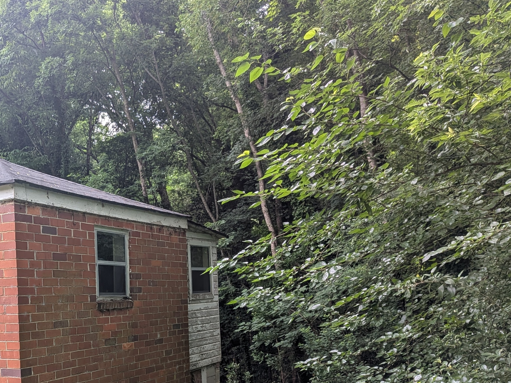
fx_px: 590
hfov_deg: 44.7
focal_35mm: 40
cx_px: 107
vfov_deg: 34.7
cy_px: 313
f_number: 1.7
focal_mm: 4.53
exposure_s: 1/120
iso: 49
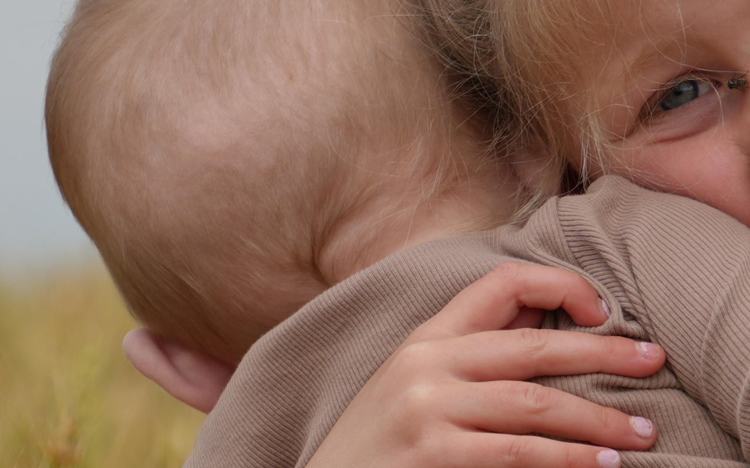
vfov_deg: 2.5
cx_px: 429
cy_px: 469
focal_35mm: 515
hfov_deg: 4.1
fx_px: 10525
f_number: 6.3
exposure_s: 1/640
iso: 100
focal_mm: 126
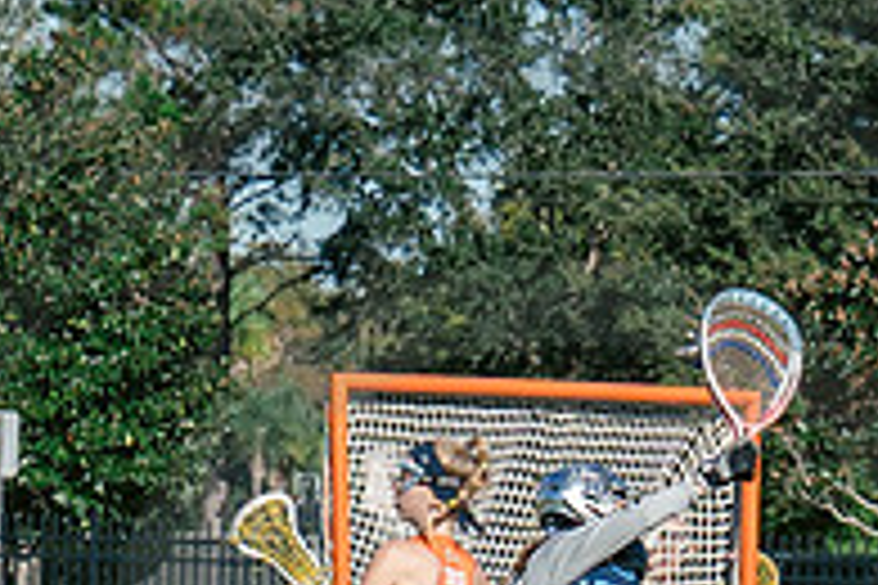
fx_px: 12608
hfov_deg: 4.0
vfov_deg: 2.7
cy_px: 754
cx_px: 502
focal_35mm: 517
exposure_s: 1/1600
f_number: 5.6
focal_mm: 70
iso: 250
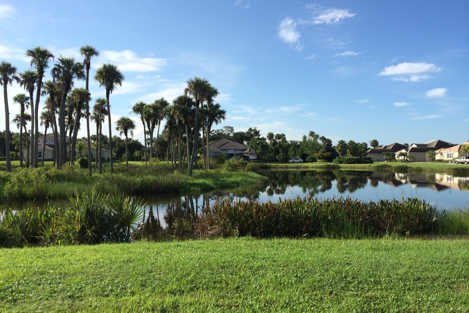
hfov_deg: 58.7
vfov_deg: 41.1
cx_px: 232
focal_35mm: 32
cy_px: 159
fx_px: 417
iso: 40
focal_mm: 4.12
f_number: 2.2
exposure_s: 1/1953
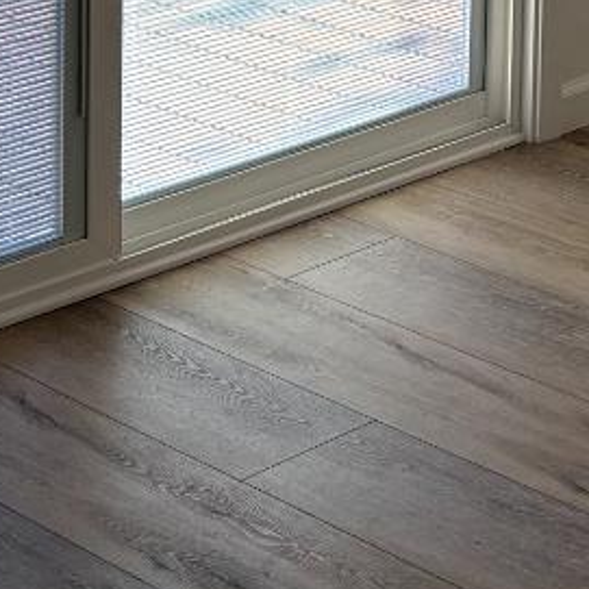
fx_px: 2445
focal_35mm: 127
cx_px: 763
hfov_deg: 13.3
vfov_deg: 12.6
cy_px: -451
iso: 40
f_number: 1.6
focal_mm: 5.96
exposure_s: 1/120
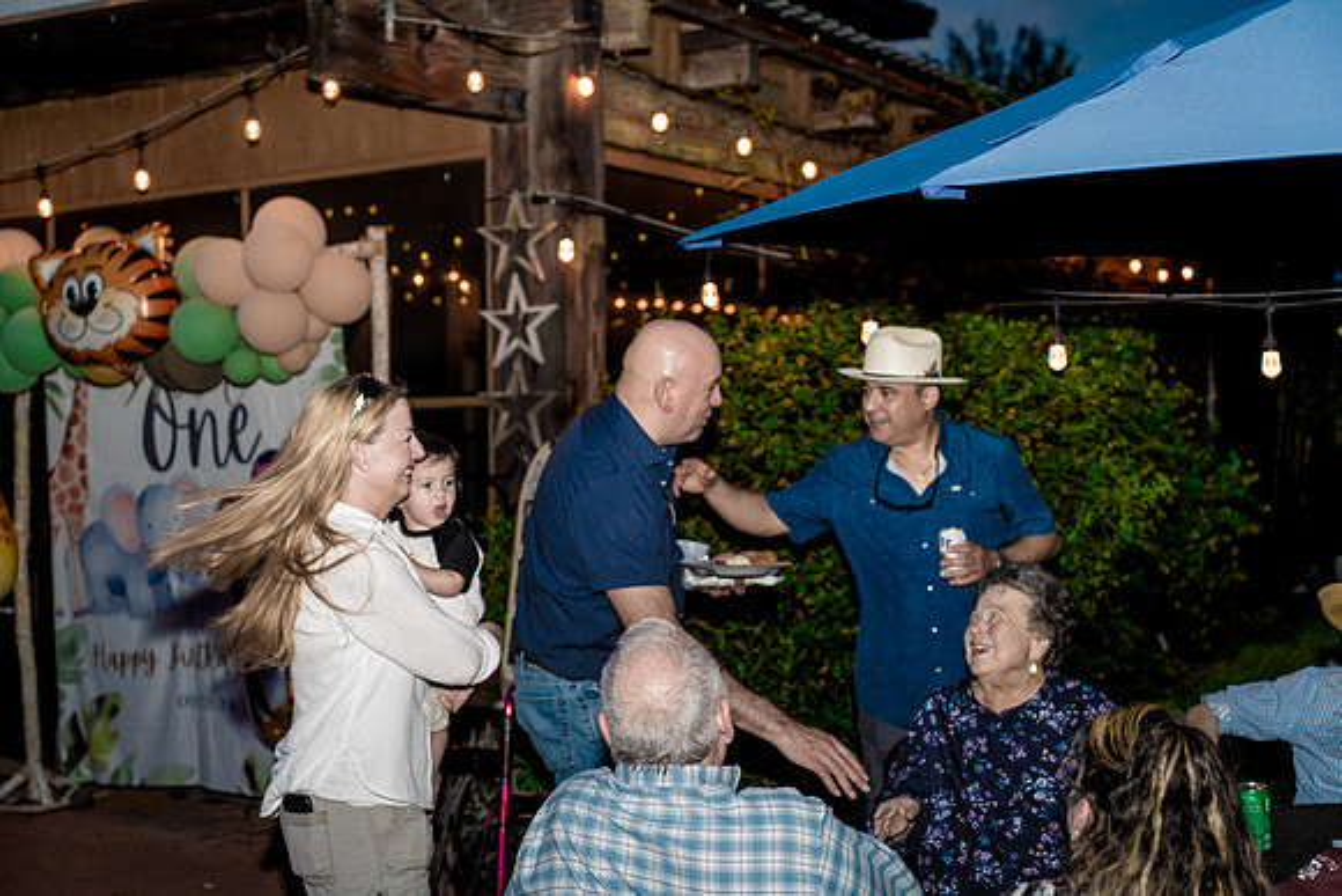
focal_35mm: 45
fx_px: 1678
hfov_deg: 43.6
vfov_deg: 29.9
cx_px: 671
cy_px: 448
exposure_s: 1/200
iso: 2000
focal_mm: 45
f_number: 3.2
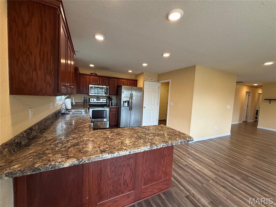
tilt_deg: -3.8
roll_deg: -2.2
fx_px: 112
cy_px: 104
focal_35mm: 14
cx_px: 138
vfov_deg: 85.7
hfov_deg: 102.1
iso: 250
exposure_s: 1/120
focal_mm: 2.22
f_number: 2.2
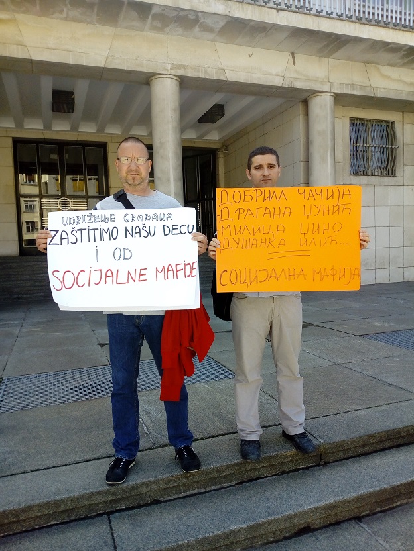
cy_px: 276
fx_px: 431
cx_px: 207
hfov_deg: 51.4
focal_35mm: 27
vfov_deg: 65.3
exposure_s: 1/604
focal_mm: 3.5
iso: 123
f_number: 2
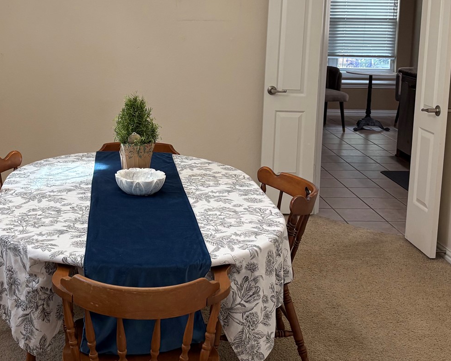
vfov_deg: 28.2
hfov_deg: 35.0
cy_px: 93
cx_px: 149
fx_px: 708
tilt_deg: -7.5
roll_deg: -1.2
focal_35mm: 53
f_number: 1.6
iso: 160
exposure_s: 1/60
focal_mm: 5.96
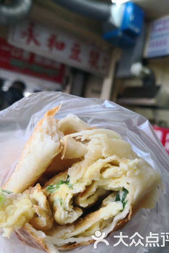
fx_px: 204
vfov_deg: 63.7
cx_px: 87
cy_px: 128
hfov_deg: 45.0
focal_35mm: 29
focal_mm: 3.95
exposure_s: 1/120
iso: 64
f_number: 1.6
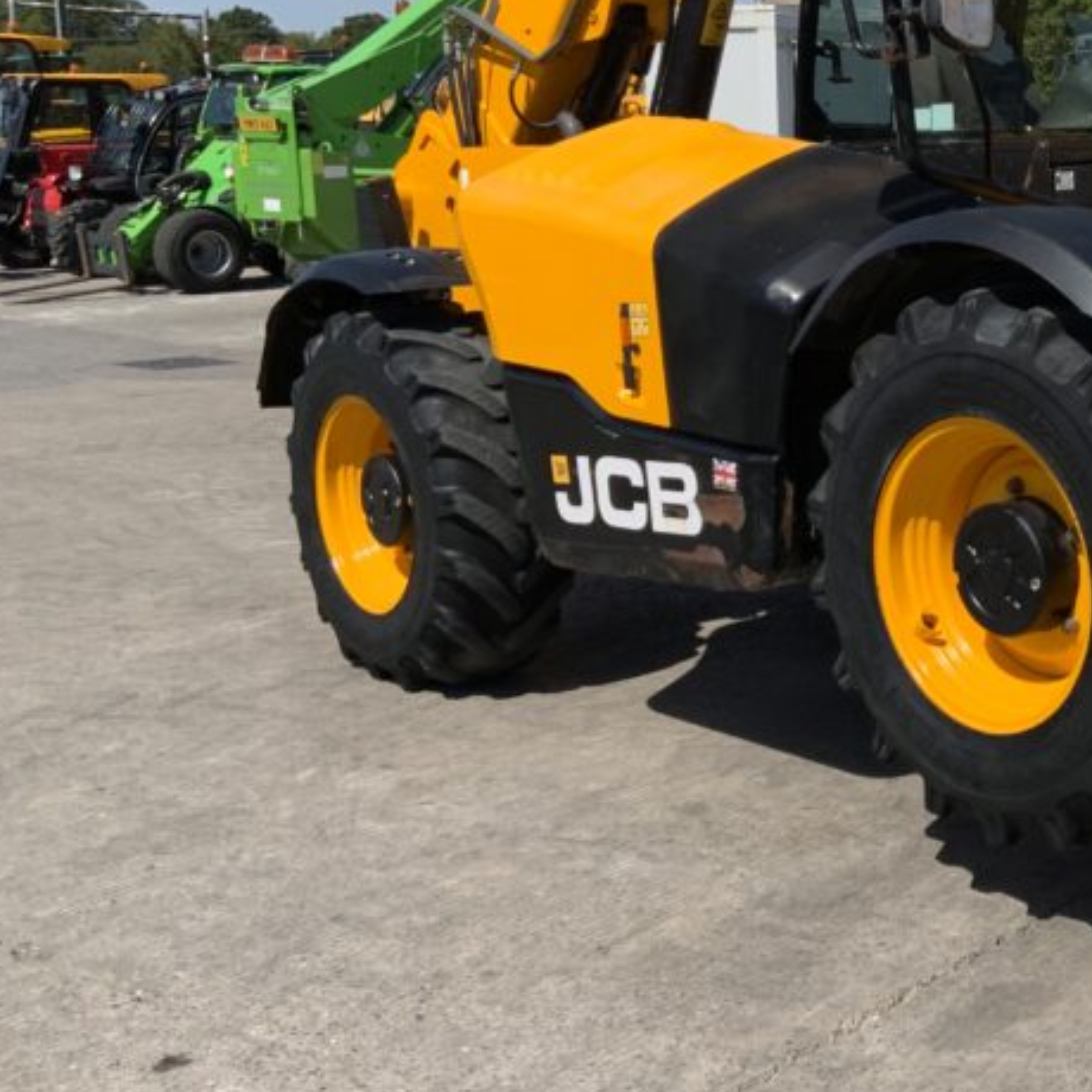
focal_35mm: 57
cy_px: 461
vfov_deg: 30.0
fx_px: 2034
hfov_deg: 27.8
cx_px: 1161
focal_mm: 3
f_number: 1.8
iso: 16
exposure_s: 1/2058
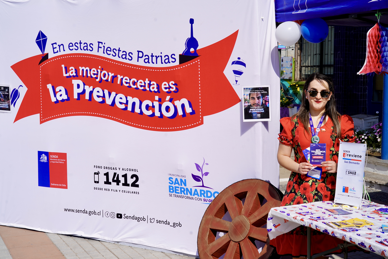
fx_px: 539
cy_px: 130
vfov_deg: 27.0
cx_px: 194
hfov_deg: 39.6
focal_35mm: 50
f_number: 10
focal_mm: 50
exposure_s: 1/200
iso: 100
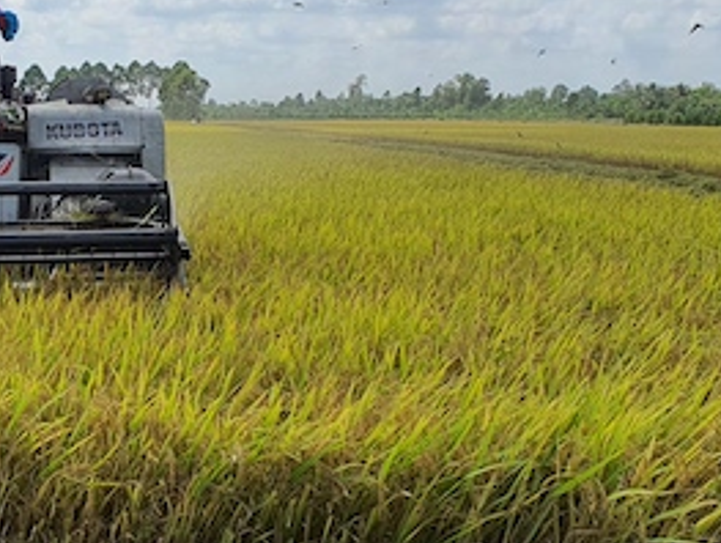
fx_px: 1418
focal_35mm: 68
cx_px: 133
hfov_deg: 27.9
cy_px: 259
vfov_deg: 21.7
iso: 50
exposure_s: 1/2456
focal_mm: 4.3
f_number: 2.4
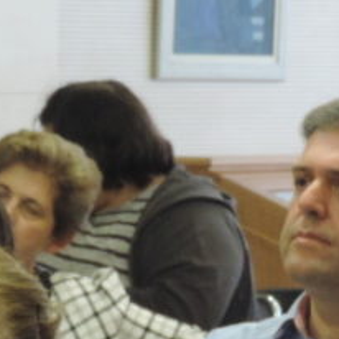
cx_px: -248
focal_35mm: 440
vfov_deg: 4.0
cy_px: 500
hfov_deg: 4.0
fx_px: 4875
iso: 640
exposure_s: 1/25
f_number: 4.1
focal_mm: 17.8
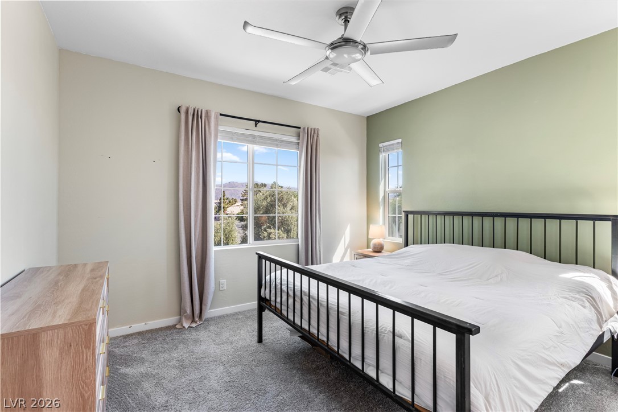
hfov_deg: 93.3
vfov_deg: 70.4
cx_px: 309
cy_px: 206
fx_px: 292
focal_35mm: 17
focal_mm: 17
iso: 400
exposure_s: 1/320
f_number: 8
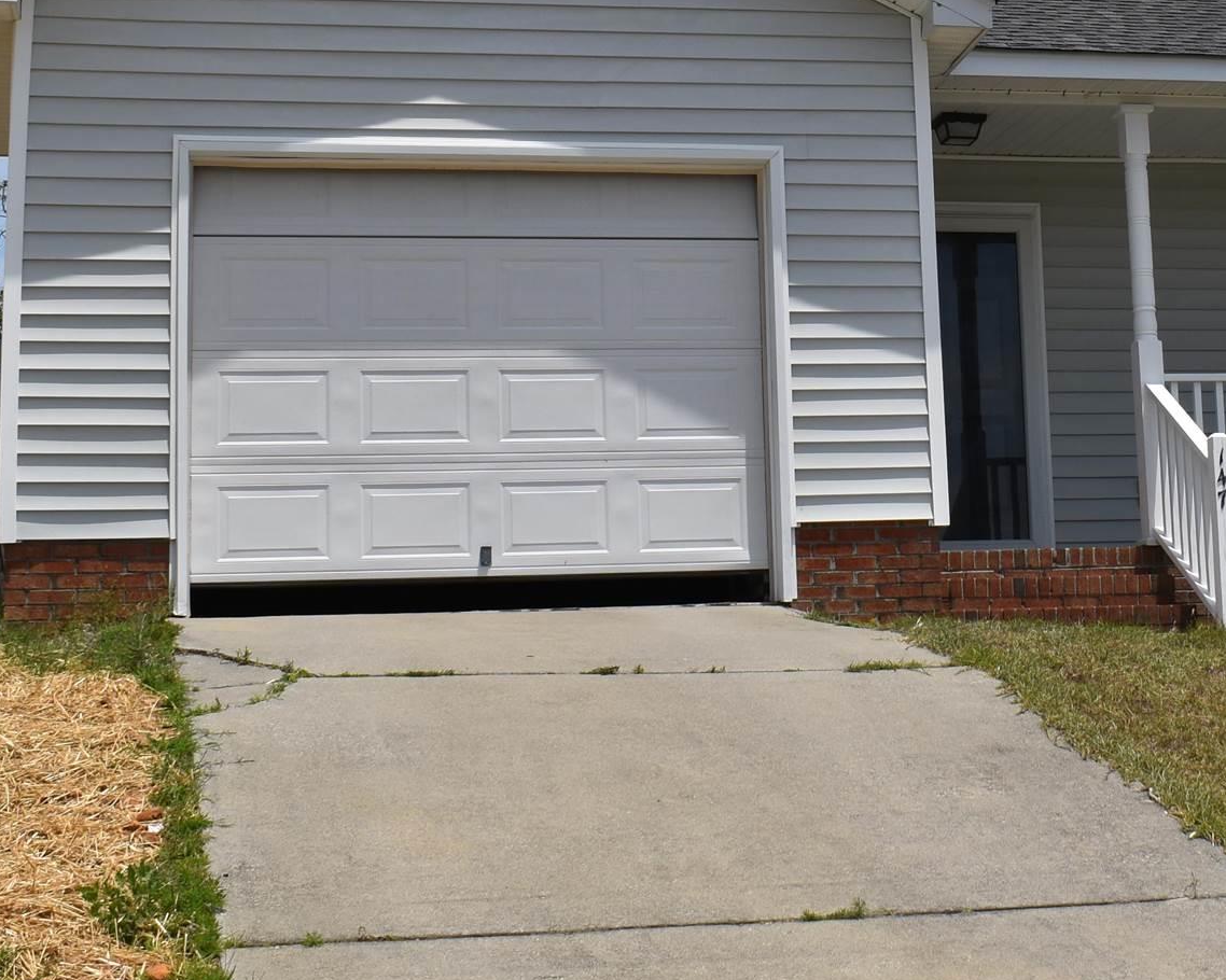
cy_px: 149
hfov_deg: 24.5
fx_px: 2757
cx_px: 1047
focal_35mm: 76
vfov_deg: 19.9
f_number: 10
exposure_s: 1/400
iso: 100
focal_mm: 20
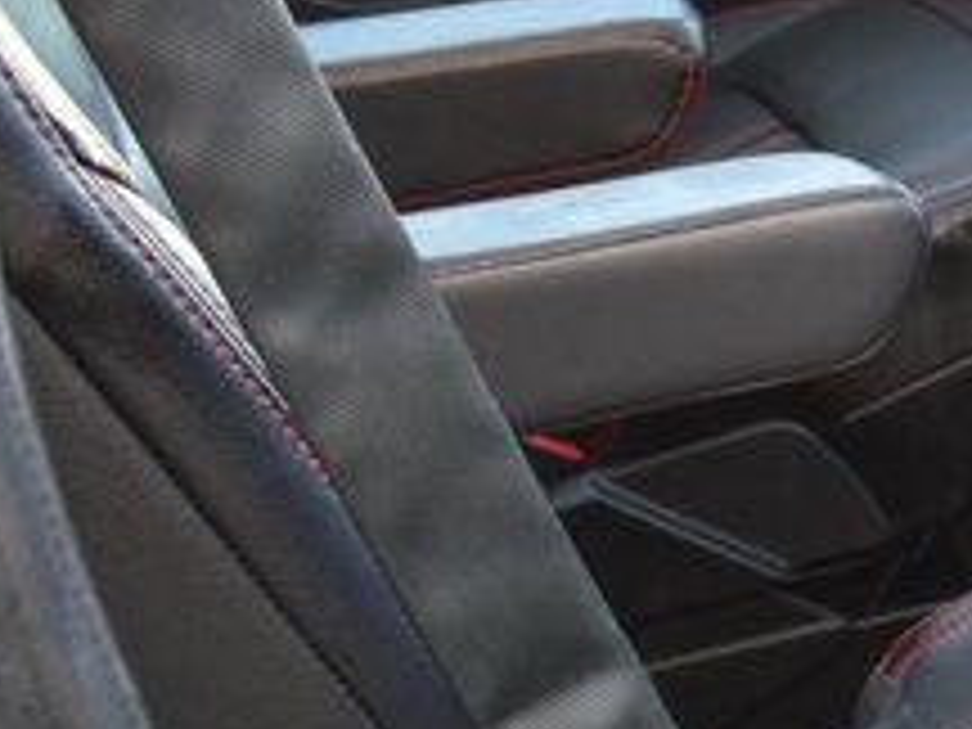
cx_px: 2016
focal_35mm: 137
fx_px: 3847
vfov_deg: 10.8
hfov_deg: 12.5
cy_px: 630
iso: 400
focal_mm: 20
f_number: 6.3
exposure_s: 1/15
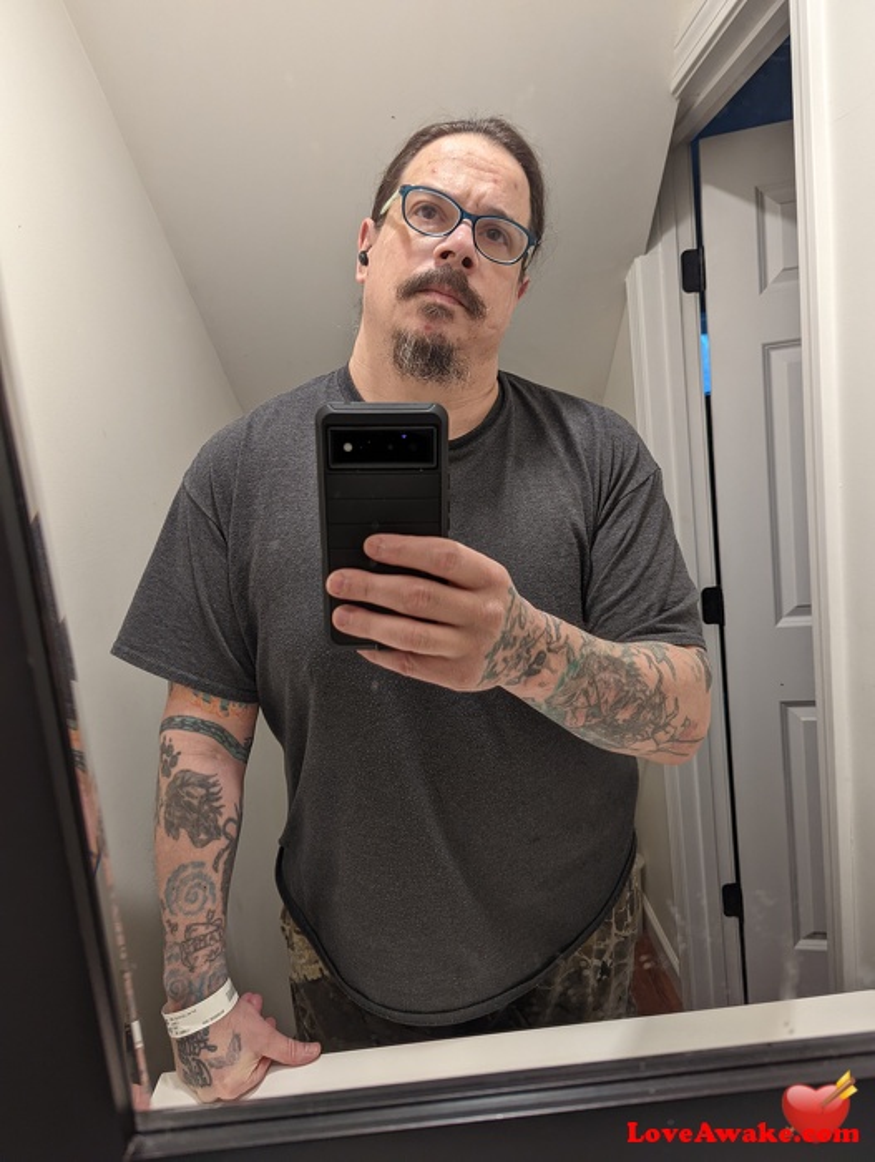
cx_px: 438
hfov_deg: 56.9
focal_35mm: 24
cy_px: 581
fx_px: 807
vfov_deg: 71.5
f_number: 1.85
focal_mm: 6.81
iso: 152
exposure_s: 1/40
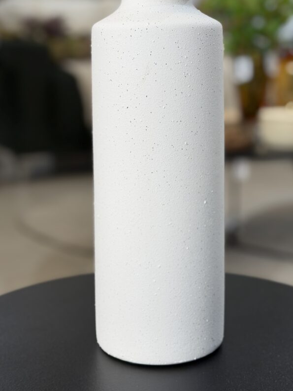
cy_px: 154
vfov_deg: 31.1
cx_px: 165
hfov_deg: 23.6
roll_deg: +0.4
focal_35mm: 62
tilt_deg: -9.2
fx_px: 700
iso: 80
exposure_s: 1/120
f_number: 1.78
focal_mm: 6.76
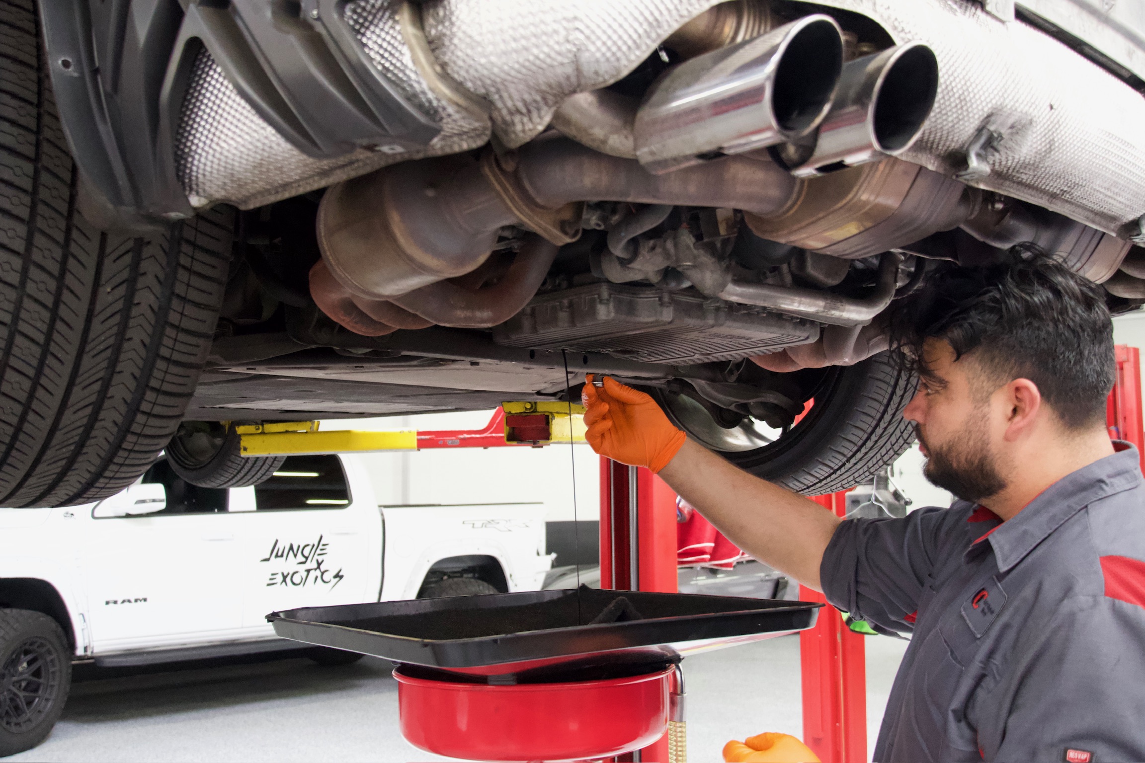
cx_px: 572
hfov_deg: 53.1
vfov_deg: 36.9
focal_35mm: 36
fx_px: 1145
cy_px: 382
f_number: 4
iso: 5000
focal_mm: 24
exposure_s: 1/200
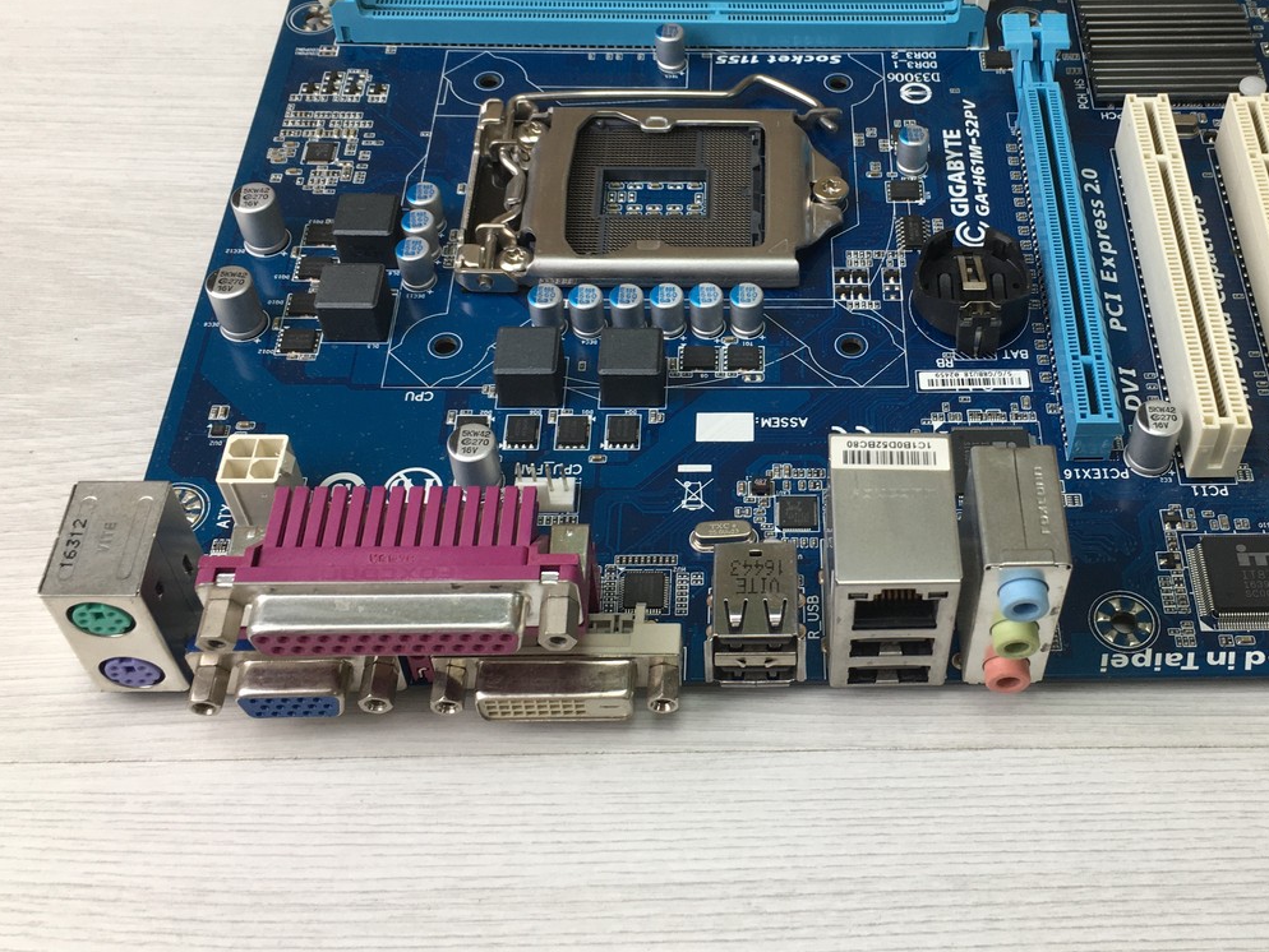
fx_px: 1540
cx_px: 826
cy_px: 375
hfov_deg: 44.3
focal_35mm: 42
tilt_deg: -48.1
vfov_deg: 34.2
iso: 25
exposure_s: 1/50
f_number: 2.2
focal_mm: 4.15
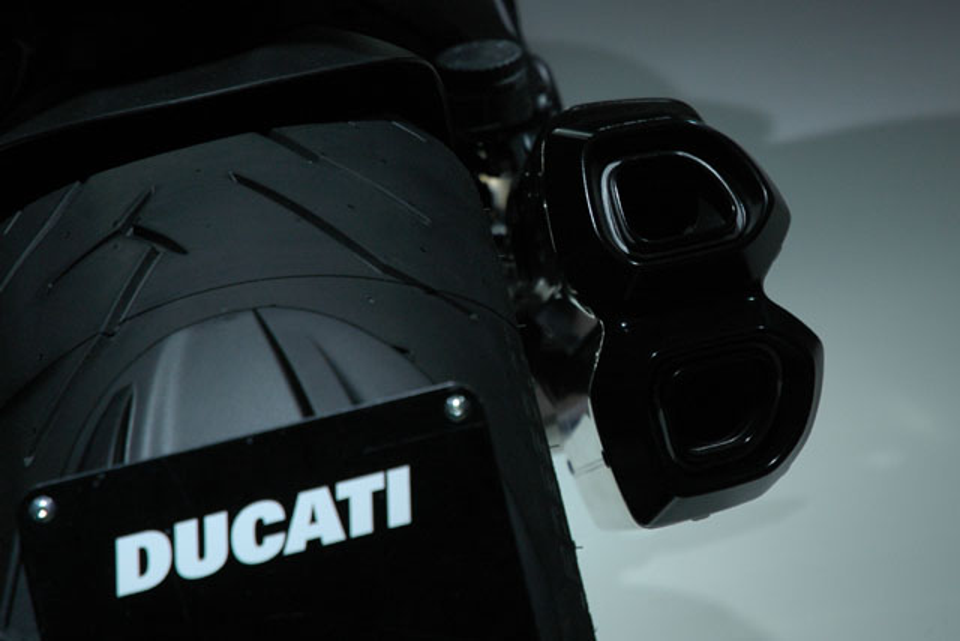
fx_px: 2800
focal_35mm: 105
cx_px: 480
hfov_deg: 19.5
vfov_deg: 13.0
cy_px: 320
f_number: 4.5
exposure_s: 1/400
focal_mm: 70
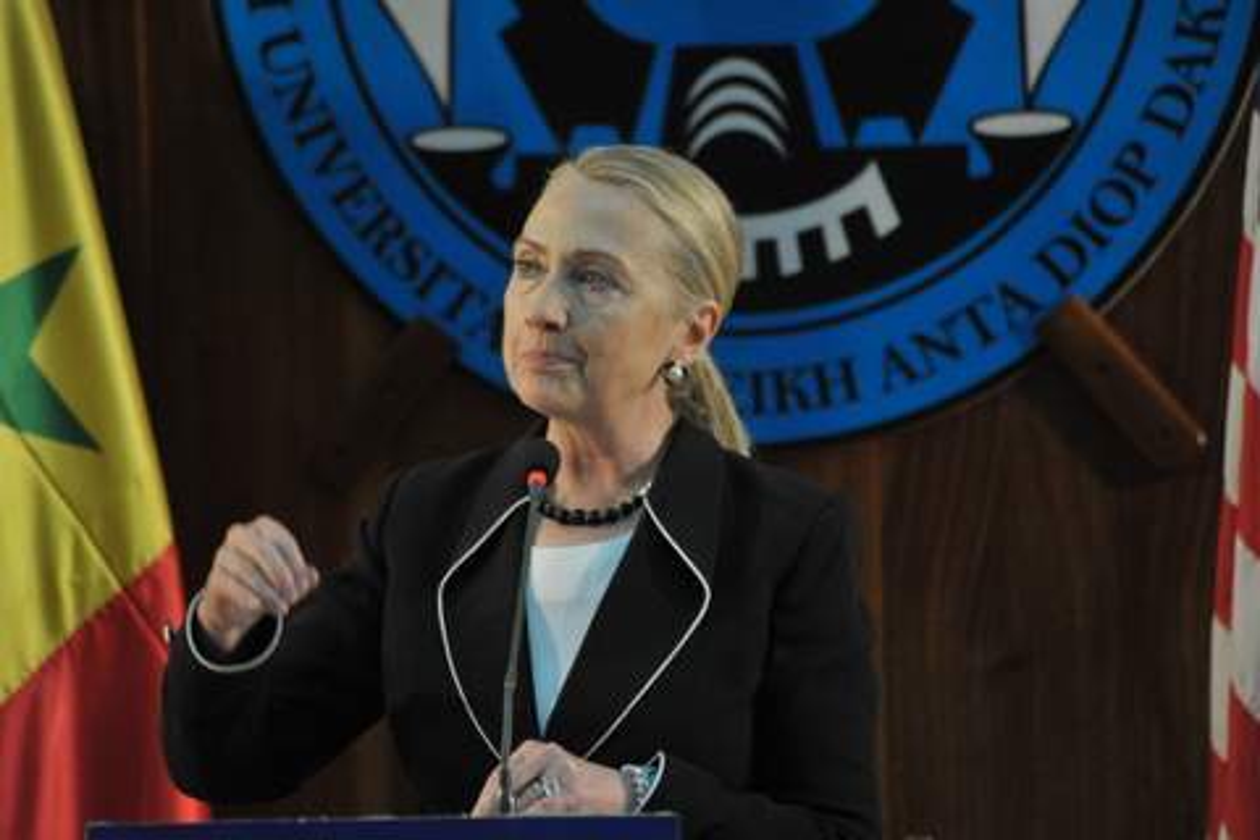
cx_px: 630
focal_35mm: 400
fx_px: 13999
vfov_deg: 3.4
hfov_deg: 5.2
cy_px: 420
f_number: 5.6
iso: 6400
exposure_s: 1/125
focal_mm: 400
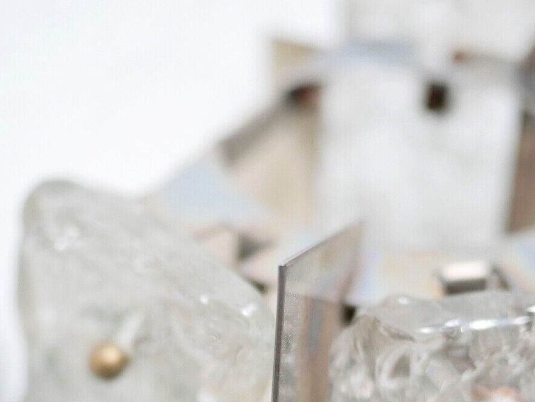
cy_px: 387
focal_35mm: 91
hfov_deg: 21.5
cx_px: 189
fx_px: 1407
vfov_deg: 16.0
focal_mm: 20
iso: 1250
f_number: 1.7
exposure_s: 1/60
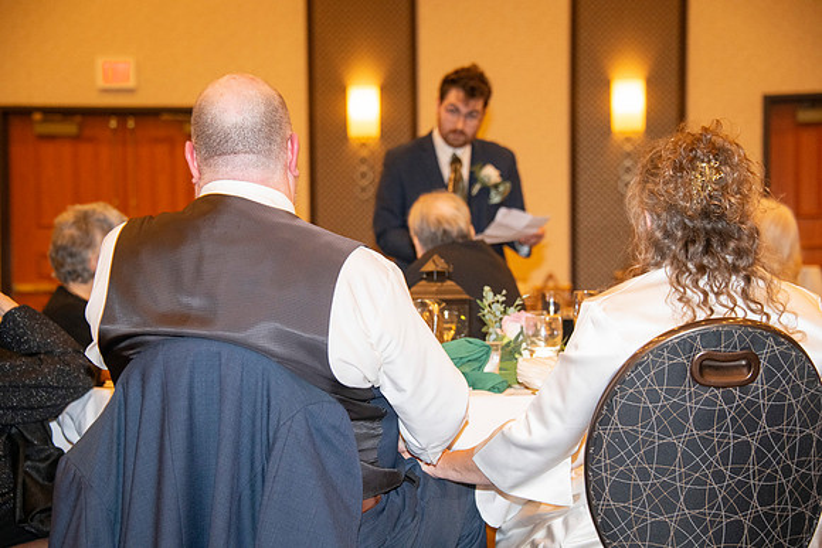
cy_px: 274
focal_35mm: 92
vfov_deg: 14.9
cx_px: 411
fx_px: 2101
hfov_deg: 22.1
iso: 2000
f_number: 5.6
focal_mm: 92
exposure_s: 1/60
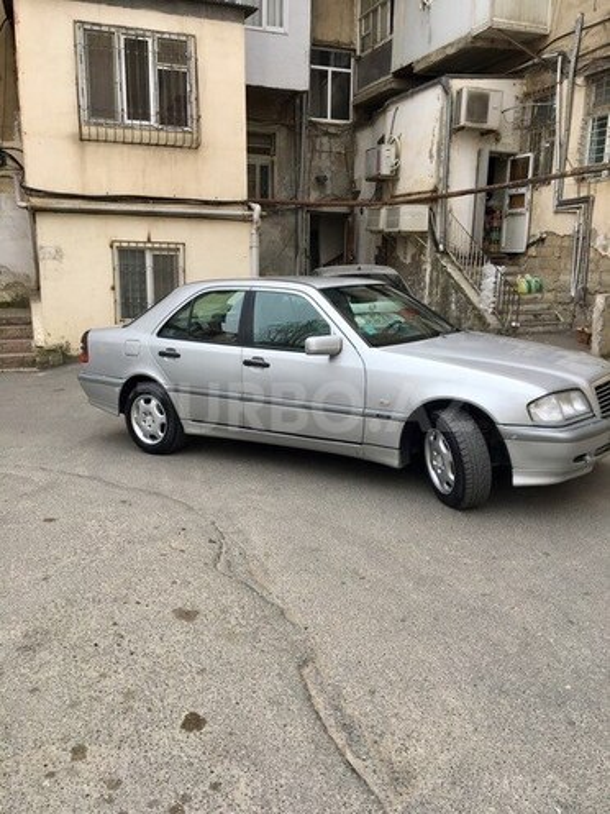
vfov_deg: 61.7
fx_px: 681
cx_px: 305
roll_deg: -1.5
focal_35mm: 29
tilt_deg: -12.4
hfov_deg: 48.2
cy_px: 407
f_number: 2.2
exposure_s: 1/530
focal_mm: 4.15
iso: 25
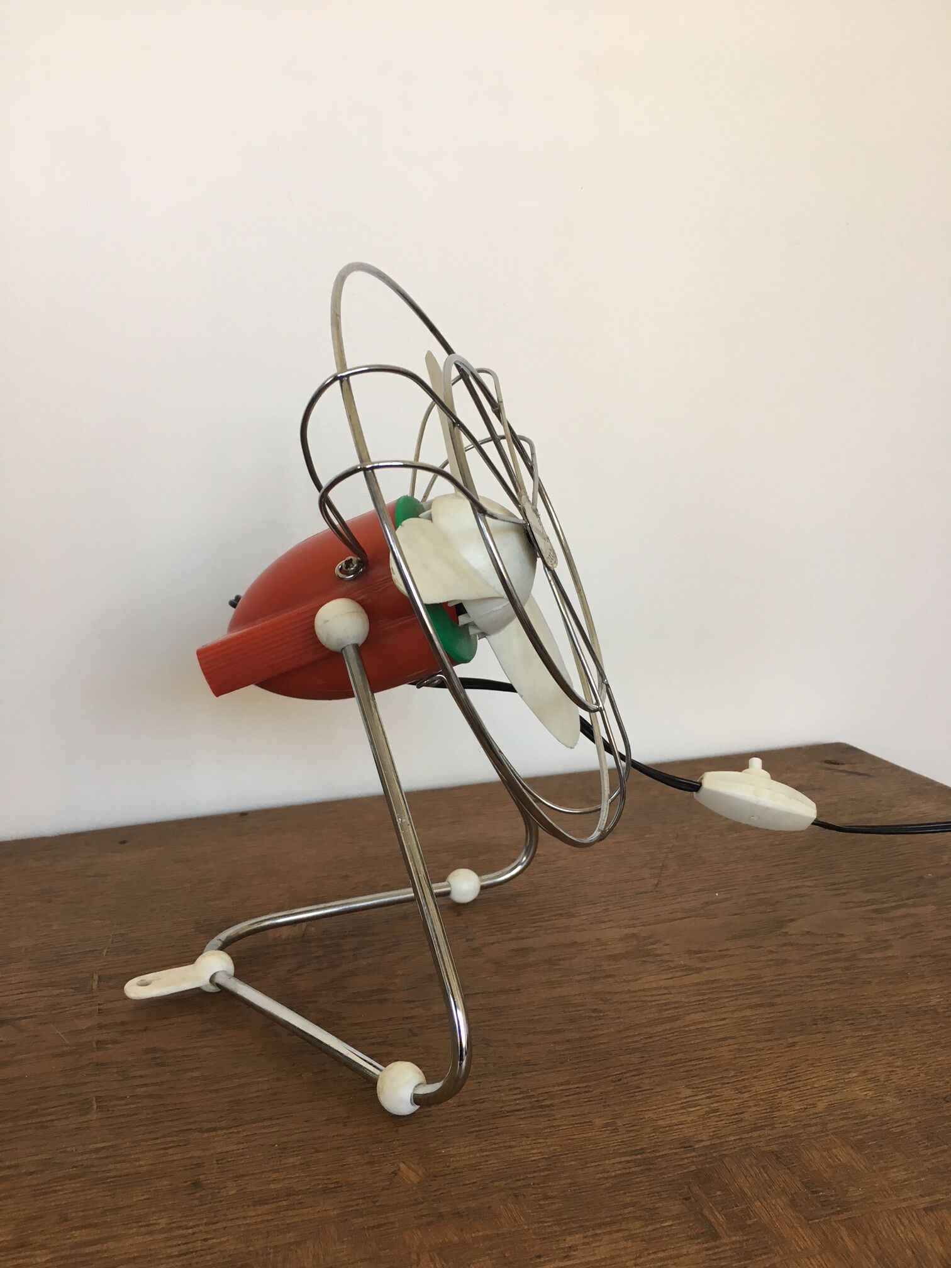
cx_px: 476
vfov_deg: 61.7
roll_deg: +1.2
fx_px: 1062
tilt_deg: -8.5
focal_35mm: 29
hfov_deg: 48.2
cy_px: 634
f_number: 2.2
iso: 25
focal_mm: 4.15
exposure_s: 1/33
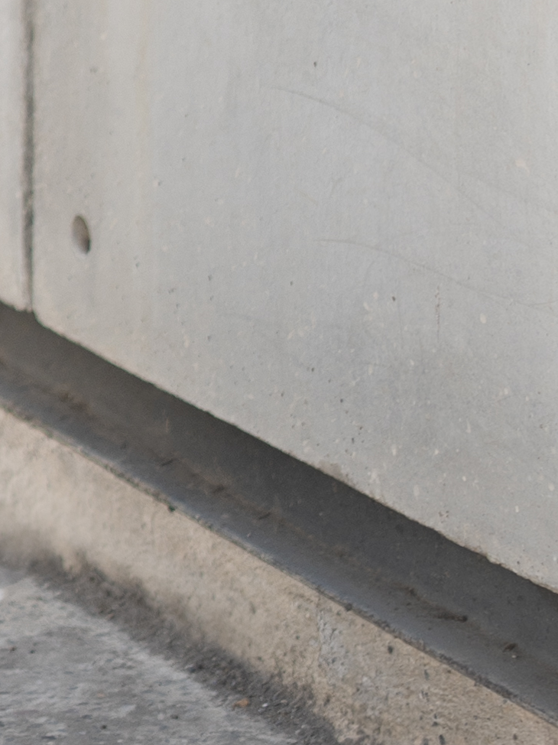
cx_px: -1093
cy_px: -851
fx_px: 7440
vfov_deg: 5.6
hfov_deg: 4.2
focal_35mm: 346
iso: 100
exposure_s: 1/1000
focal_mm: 50
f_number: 1.4
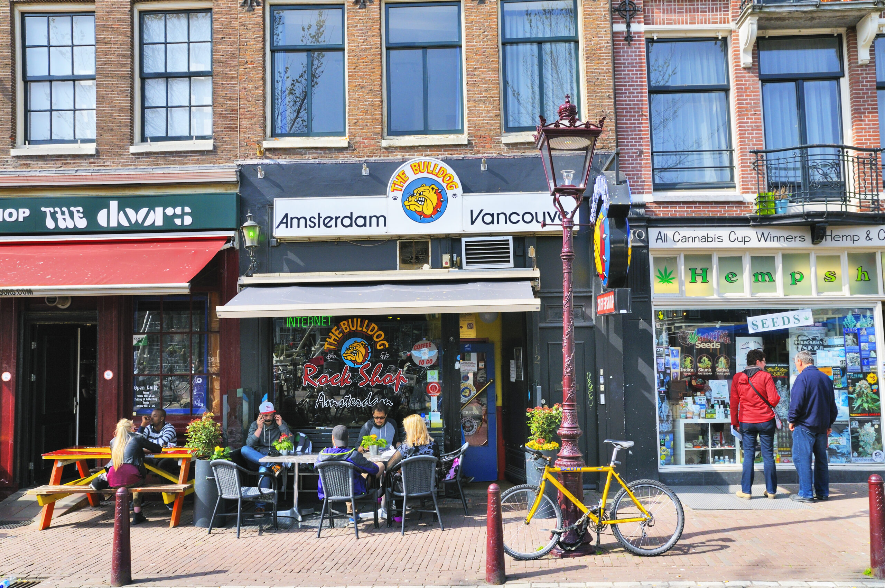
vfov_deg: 43.5
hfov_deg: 62.0
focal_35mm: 30
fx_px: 737
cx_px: 442
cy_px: 294
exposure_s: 1/400
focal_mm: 20
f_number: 8
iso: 200
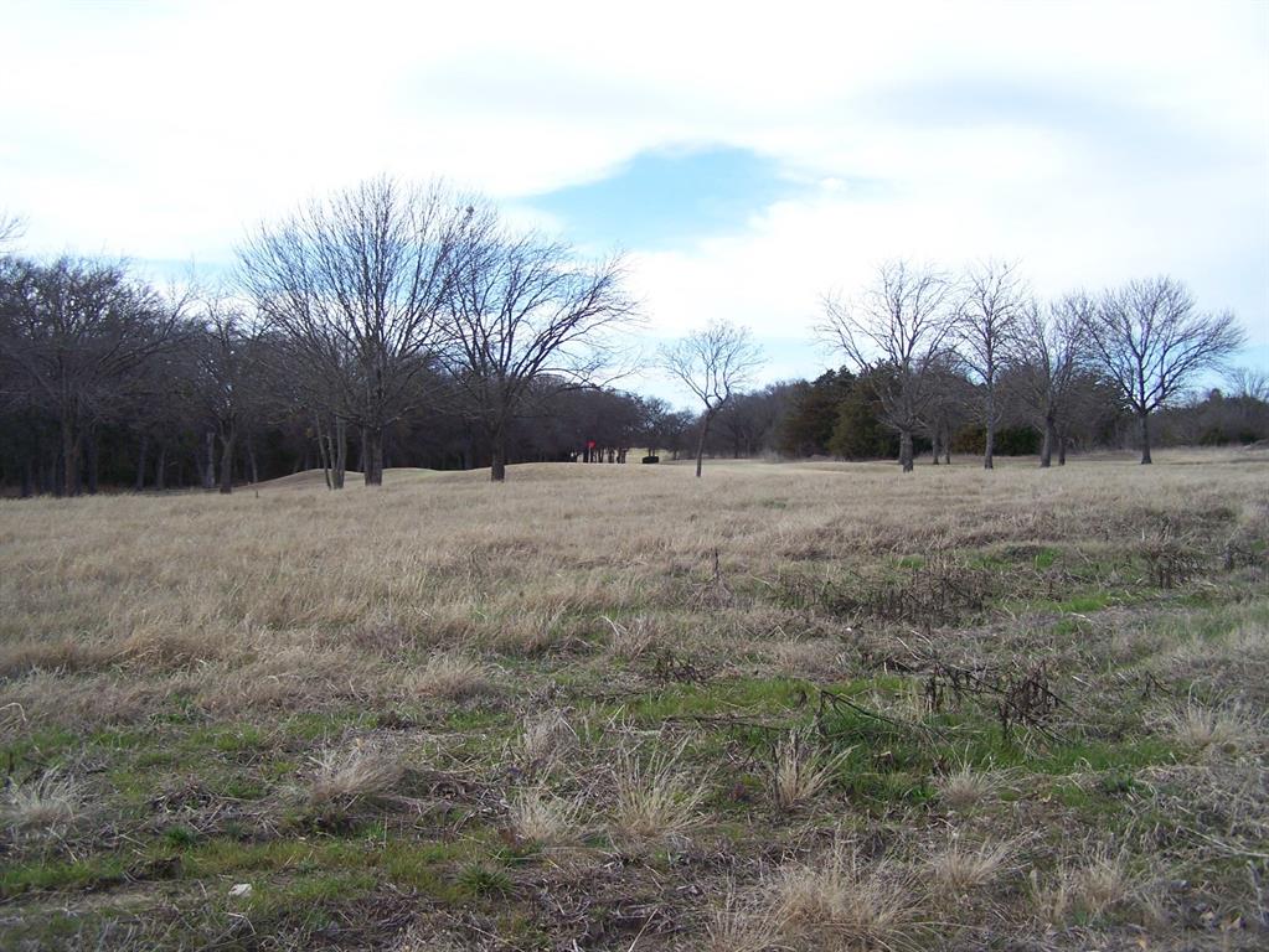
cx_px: 634
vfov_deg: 37.7
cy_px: 476
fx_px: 1394
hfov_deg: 49.0
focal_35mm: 38
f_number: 2.8
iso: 80
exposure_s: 1/640
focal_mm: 6.3
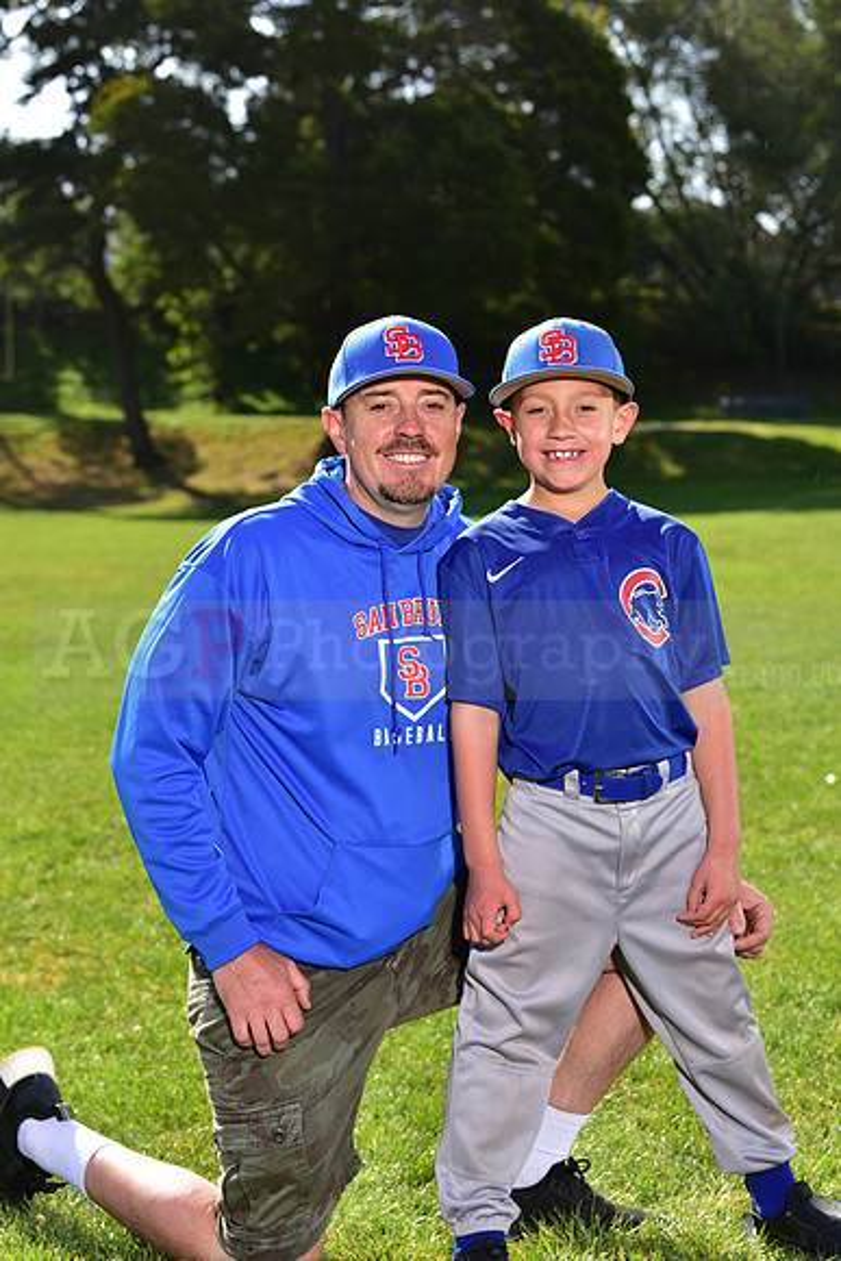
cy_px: 630
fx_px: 2451
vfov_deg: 28.8
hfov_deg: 19.5
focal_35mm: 70
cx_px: 420
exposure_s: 1/250
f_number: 5.6
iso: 80
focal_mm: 70
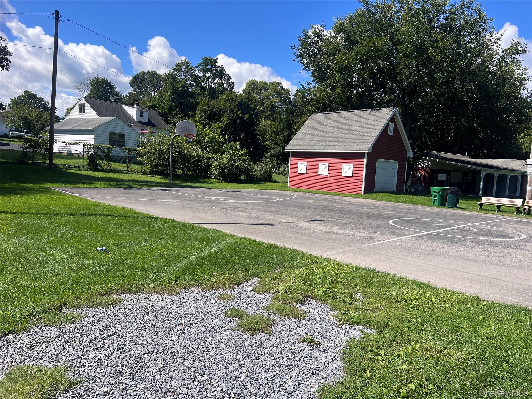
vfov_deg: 53.1
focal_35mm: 26
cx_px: 266
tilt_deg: -5.1
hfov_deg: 67.3
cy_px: 200
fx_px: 400
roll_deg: -3.8
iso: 50
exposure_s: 1/3257
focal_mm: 5.7
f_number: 1.5
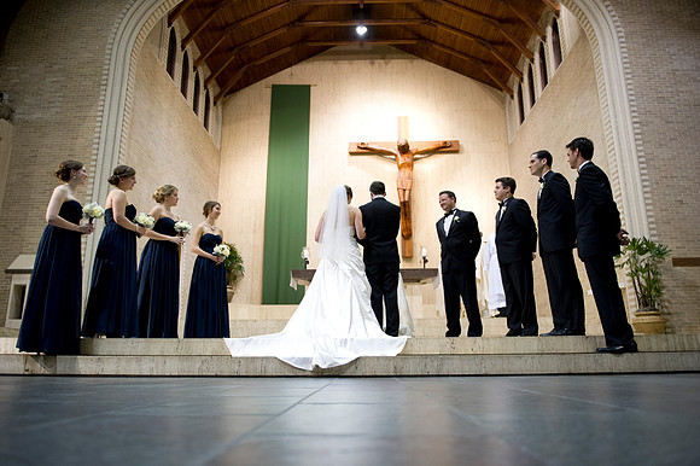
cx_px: 350
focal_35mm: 26
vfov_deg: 49.5
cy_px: 233
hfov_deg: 69.4
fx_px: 505
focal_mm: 26
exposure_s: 1/80
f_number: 2.8
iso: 1250
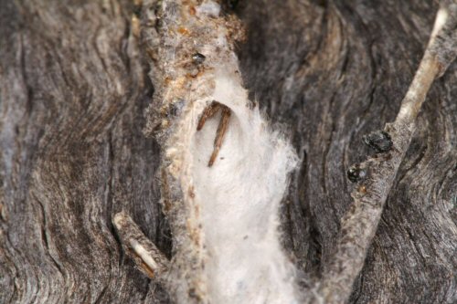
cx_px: 228
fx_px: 1903
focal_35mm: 150
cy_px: 152
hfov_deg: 13.7
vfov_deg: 9.1
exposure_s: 1/60
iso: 200
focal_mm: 100
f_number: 19
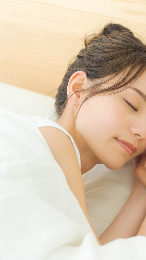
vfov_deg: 12.8
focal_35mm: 168
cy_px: 146
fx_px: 1157
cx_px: 197
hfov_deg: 7.1
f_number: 3.2
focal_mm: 85
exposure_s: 1/125
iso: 250
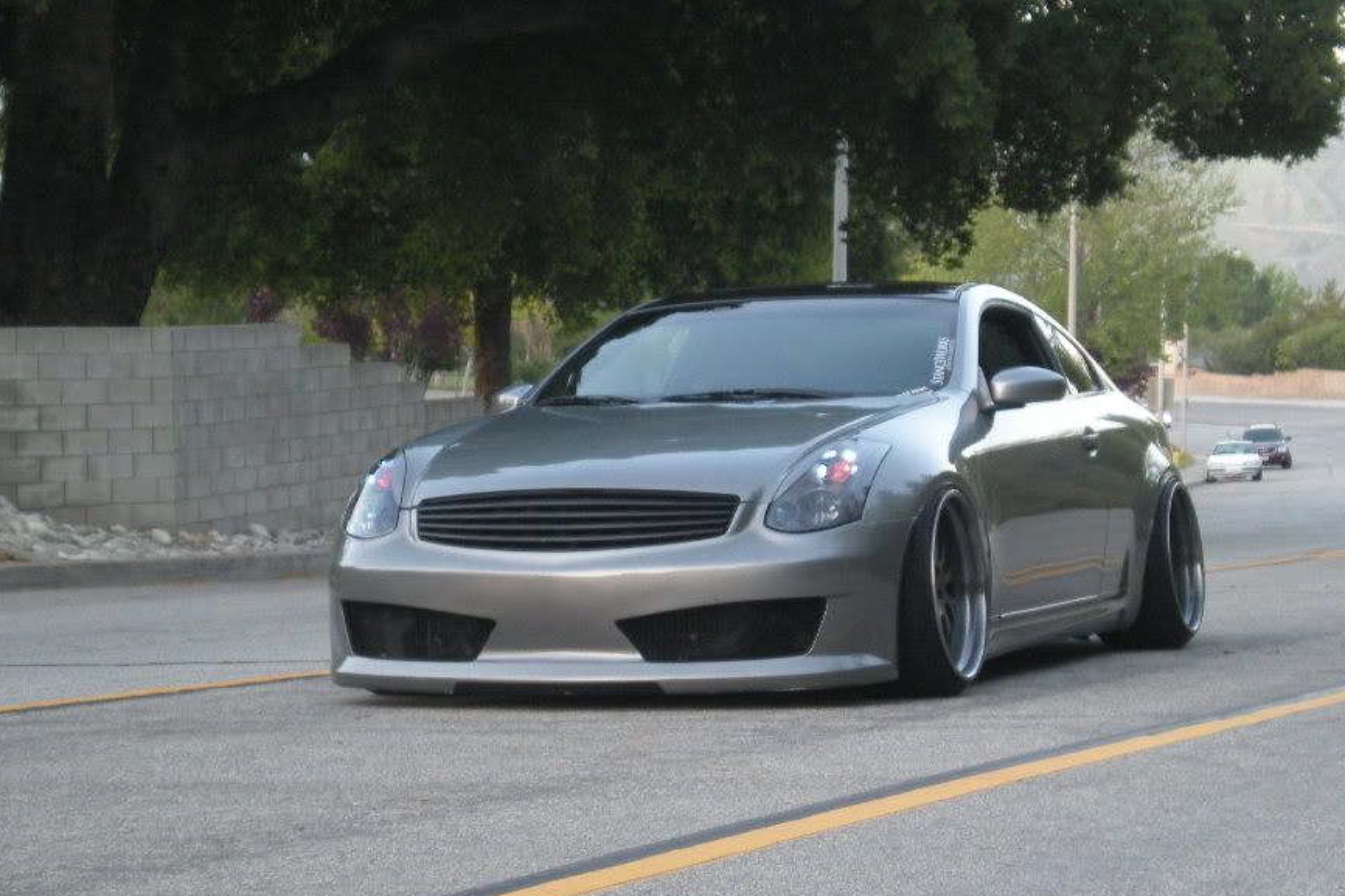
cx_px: 727
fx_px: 3399
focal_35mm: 91
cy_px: 520
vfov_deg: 15.0
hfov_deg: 22.4
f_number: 4.6
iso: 200
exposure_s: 1/28.5
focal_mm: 12.3
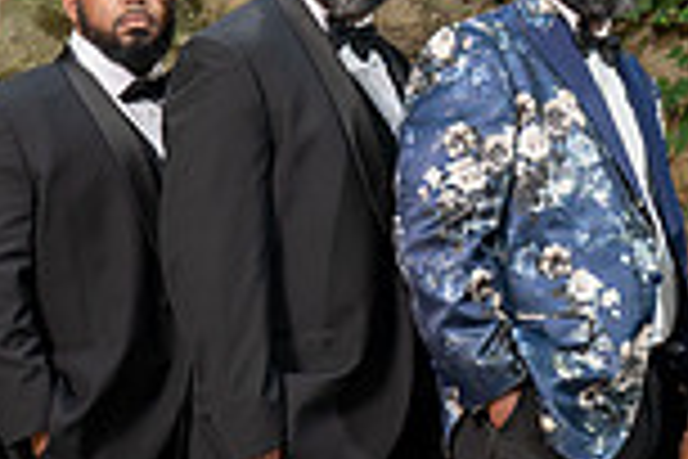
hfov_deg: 14.9
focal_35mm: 136
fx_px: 2599
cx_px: 614
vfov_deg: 10.1
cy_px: 289
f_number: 4
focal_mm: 35
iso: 400
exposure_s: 1/200
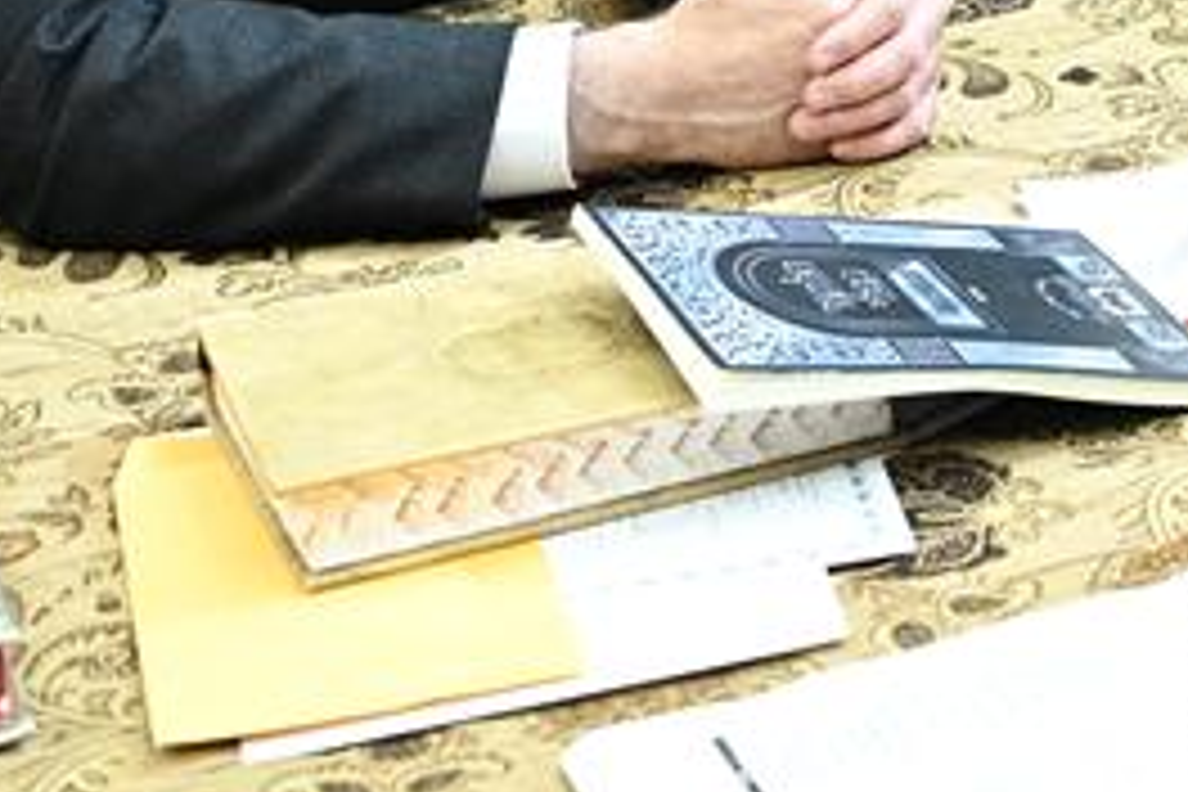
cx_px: 1836
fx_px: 4356
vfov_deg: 9.8
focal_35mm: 132
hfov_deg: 14.4
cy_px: -686
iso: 1000
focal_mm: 34
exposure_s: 1/200
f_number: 4
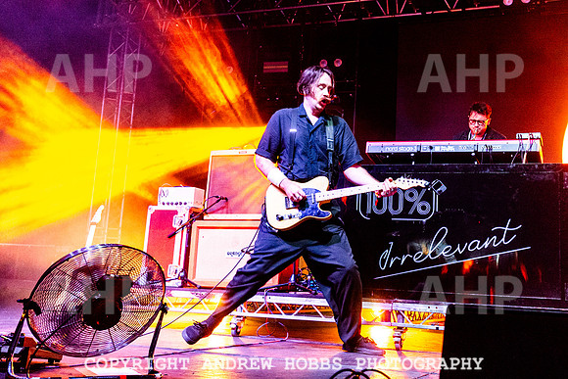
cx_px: 330
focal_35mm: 46
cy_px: 136
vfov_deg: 28.9
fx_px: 731
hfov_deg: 42.4
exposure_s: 1/160
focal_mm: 35
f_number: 3.5
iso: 4000
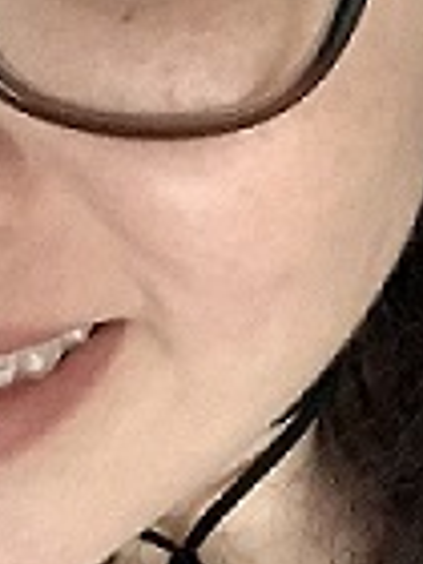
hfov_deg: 12.1
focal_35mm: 122
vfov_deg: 16.0
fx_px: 1988
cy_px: 475
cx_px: 109
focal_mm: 2.87
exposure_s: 1/15
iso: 640
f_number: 2.2
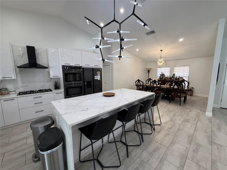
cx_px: 114
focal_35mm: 14
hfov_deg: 102.1
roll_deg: +0.7
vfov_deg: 85.7
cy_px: 85
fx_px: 92
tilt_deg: -7.7
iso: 200
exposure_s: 1/120
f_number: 2.2
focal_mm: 2.22
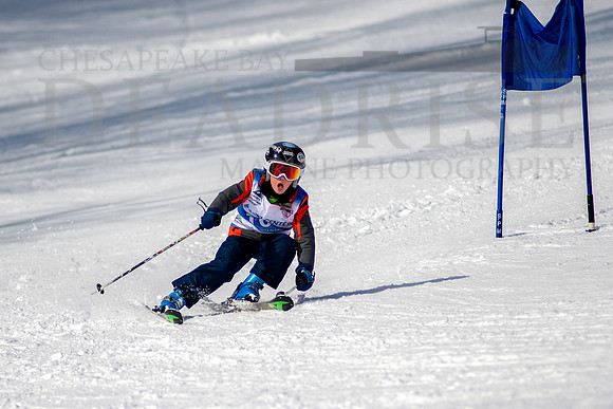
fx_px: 11664
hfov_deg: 3.0
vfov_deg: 2.0
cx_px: 267
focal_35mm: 685
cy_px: 251
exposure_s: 1/6400
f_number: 2.8
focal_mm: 300
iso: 100
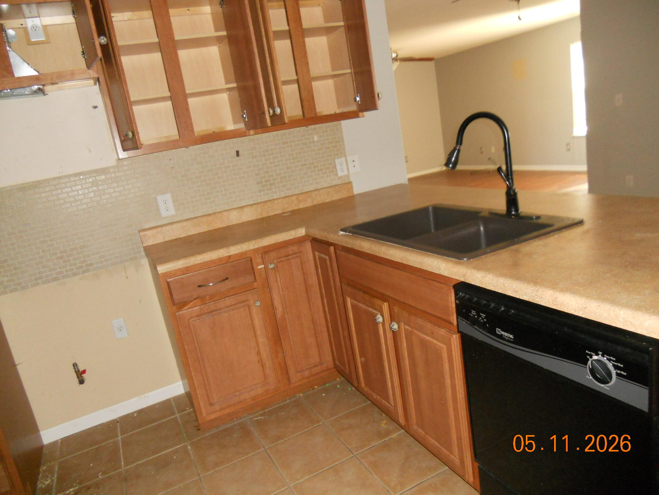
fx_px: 514
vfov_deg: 51.4
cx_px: 330
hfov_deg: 65.3
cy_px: 248
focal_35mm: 27
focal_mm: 4.9
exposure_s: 1/25
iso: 400
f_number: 3.2
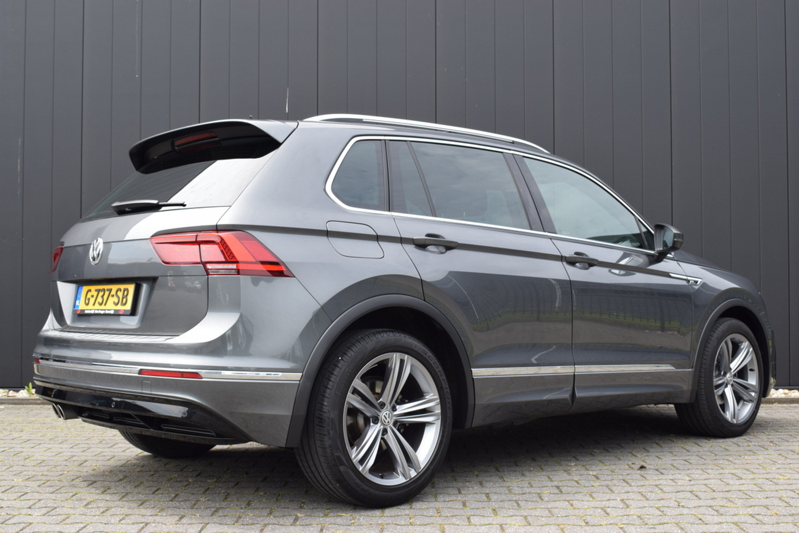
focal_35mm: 44
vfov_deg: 30.8
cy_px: 266
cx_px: 400
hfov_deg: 45.0
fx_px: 965
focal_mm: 29
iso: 320
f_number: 8
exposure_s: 1/250
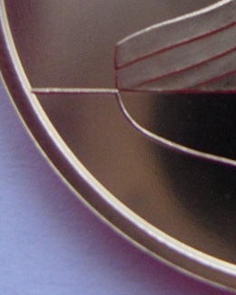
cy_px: -39
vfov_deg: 14.5
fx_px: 1127
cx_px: 327
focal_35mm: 129
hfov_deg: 11.6
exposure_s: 1/32
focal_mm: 7.8
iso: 100
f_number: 2.8
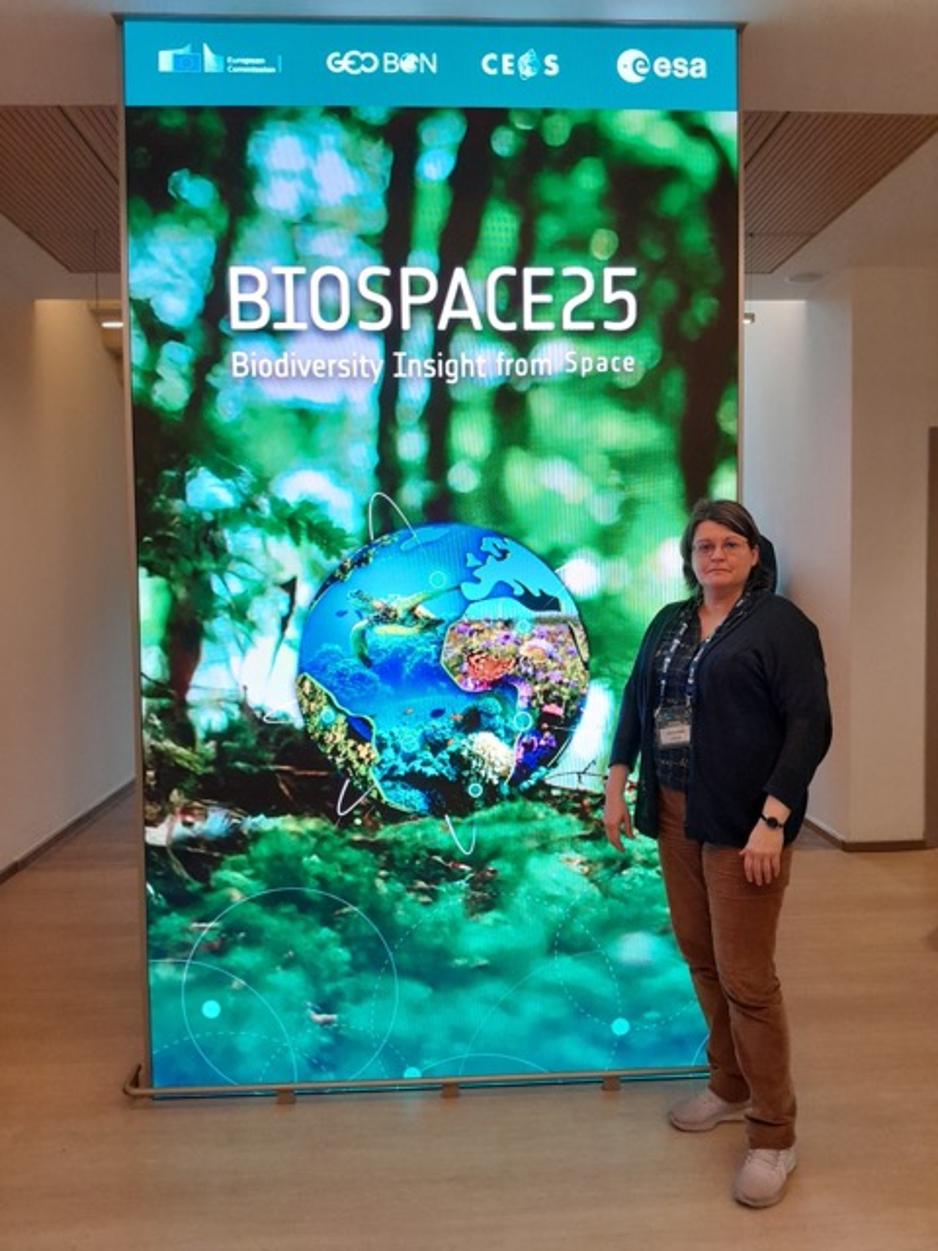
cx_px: 469
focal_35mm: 26
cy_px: 626
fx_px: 939
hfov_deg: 53.1
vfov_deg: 67.3
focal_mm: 3.98
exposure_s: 1/60
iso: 320
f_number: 1.8
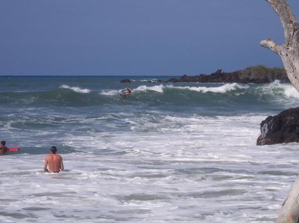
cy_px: 101
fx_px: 1122
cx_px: 147
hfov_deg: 15.2
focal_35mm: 130
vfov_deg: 11.4
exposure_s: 1/700
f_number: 8
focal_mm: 24
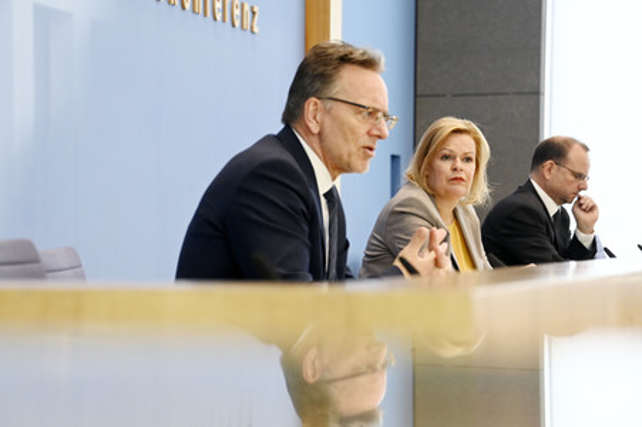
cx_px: 321
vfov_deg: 12.2
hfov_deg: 18.3
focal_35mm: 112
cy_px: 214
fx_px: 1996
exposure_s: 1/640
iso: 4000
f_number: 5.6
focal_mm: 112
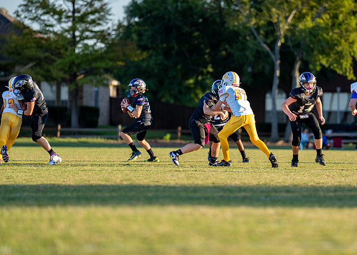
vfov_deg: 5.4
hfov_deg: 7.5
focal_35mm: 267
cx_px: 224
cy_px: 113
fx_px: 2708
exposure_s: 1/1250
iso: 160
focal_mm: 200
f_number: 2.8
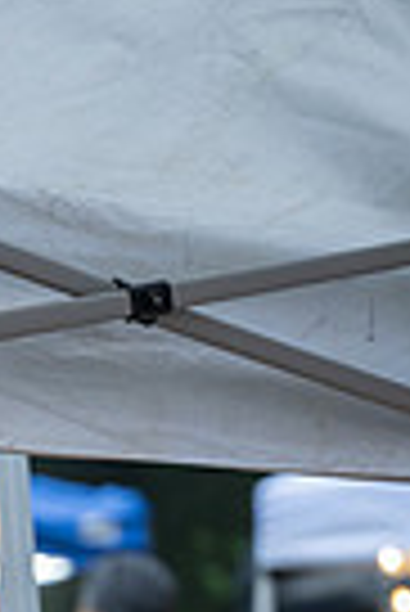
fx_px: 3936
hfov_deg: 5.9
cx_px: -248
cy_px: 878
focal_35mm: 231
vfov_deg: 8.7
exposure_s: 1/125
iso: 1250
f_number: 3.2
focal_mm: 70
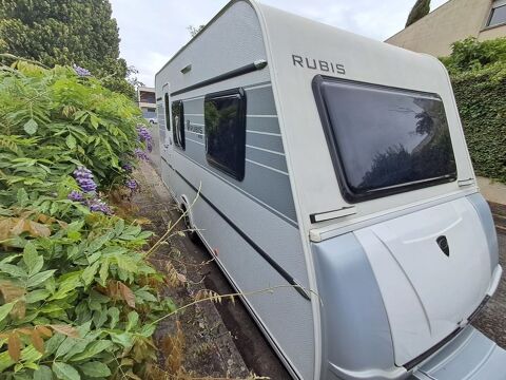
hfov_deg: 94.5
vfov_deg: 78.1
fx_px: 234
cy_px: 190
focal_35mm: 16
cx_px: 253
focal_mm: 1.64
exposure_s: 1/828
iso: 40
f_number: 2.2
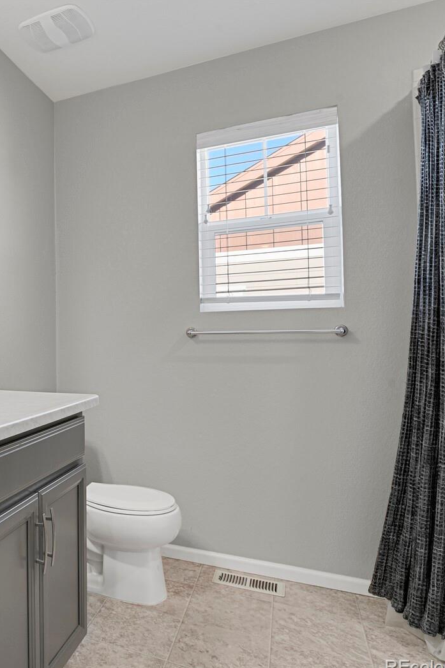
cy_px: 340
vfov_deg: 69.4
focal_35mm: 26
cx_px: -22
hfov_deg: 41.5
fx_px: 482
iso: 250
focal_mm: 17
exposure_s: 1.3
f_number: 8
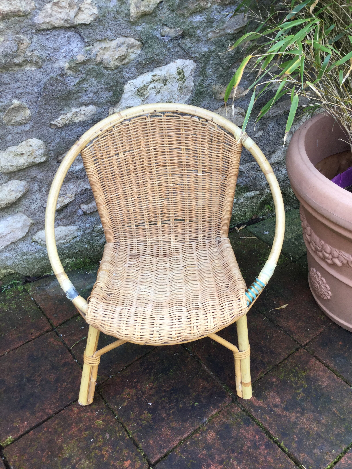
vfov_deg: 58.4
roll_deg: +2.6
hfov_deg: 45.4
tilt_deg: -39.6
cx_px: 176
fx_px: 420
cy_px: 234
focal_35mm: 31
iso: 32
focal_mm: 3.3
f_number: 2.4
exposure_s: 1/50
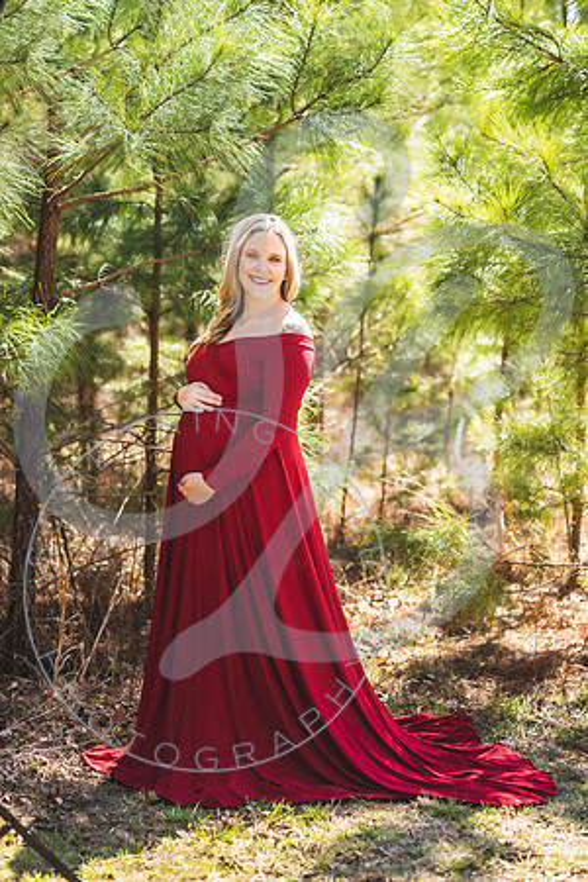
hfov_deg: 16.1
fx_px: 2082
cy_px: 441
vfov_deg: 23.9
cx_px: 294
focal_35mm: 85
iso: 100
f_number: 2.8
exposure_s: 1/400
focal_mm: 85
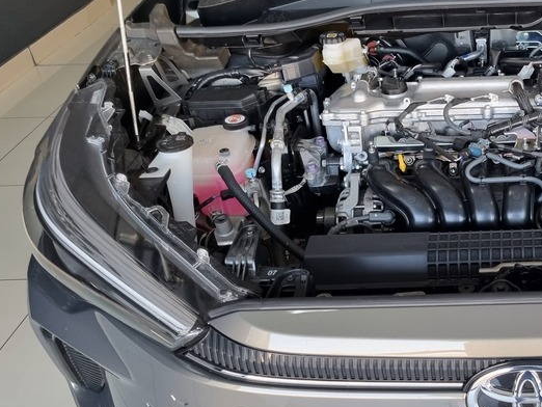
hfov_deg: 34.6
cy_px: 206
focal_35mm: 51
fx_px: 799
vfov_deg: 28.6
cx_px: 523
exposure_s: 1/100
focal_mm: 5.4
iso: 200
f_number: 1.8
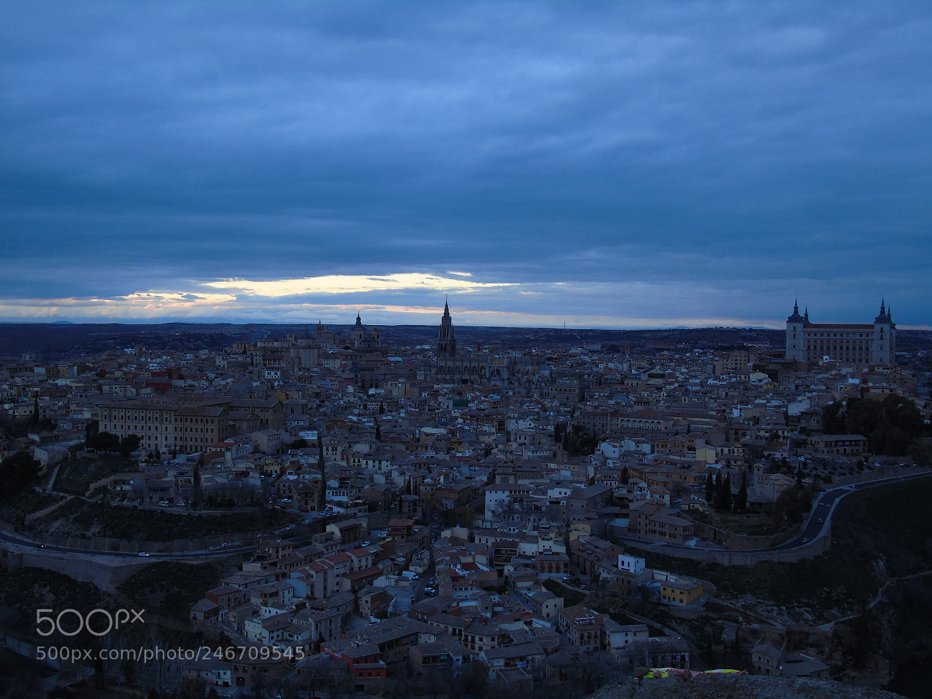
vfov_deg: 41.8
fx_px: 915
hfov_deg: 54.0
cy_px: 350
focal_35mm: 34
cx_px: 466
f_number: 3.8
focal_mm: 6.1
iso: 80
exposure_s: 1/25
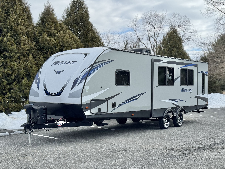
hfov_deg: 39.7
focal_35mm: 48
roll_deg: -2.0
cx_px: 112
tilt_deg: -0.3
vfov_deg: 30.3
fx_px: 312
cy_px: 84
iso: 64
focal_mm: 6.76
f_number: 1.78
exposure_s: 1/5376
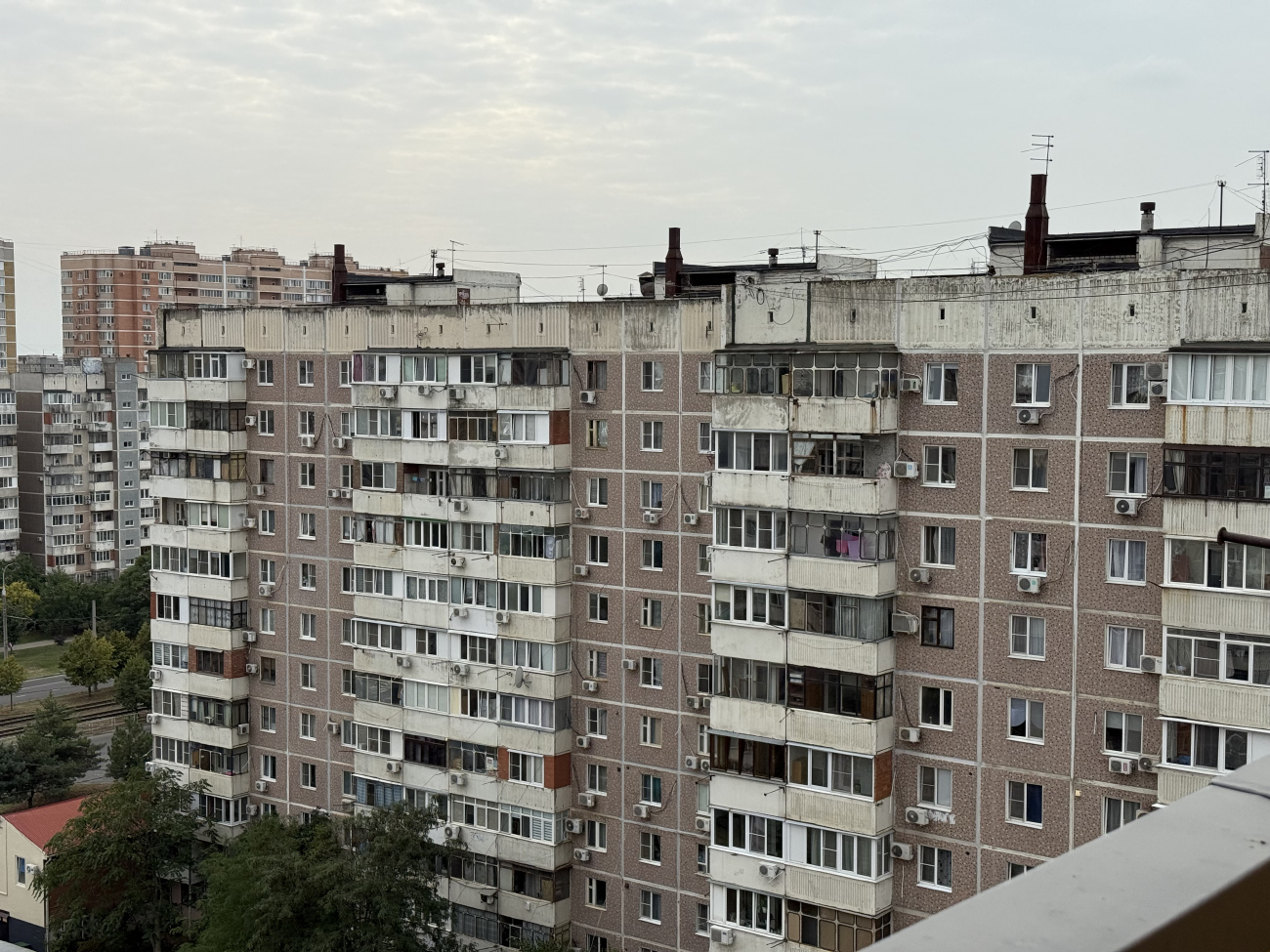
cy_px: 476
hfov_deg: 39.7
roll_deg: -0.6
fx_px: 1761
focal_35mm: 48
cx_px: 635
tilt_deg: -3.5
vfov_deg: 30.3
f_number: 1.78
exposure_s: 1/7143
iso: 80
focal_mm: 6.76
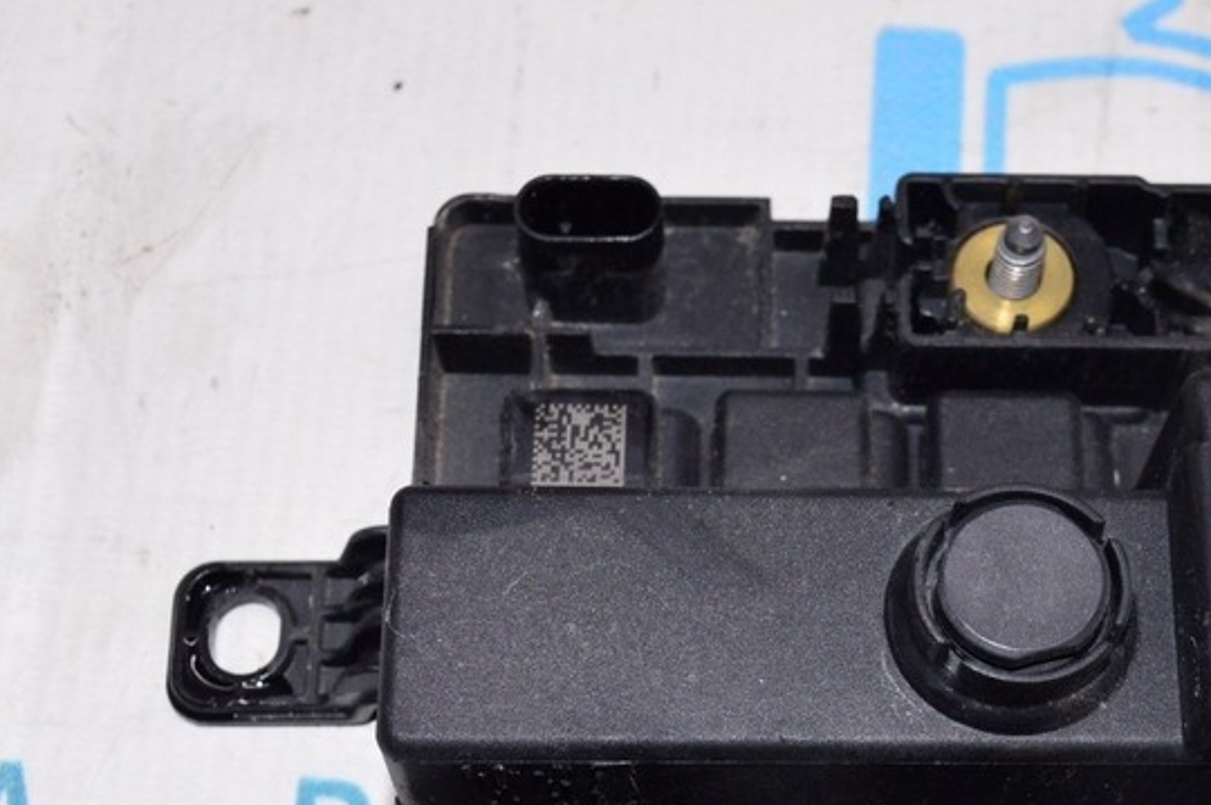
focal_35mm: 74
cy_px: 683
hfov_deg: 27.2
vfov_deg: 18.2
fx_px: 2487
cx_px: 830
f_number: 8
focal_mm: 26
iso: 1600
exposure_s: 1/200
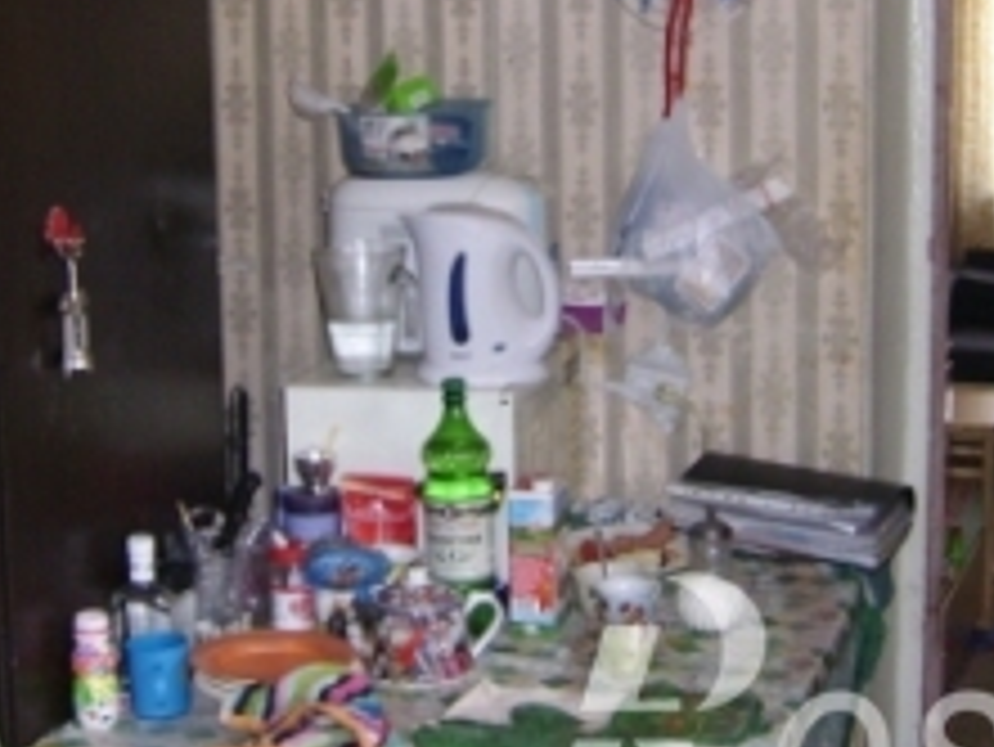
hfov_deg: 27.3
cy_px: 180
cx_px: 414
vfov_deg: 20.6
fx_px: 2040
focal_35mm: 71
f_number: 2.8
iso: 154
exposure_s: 1/30
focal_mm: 5.95
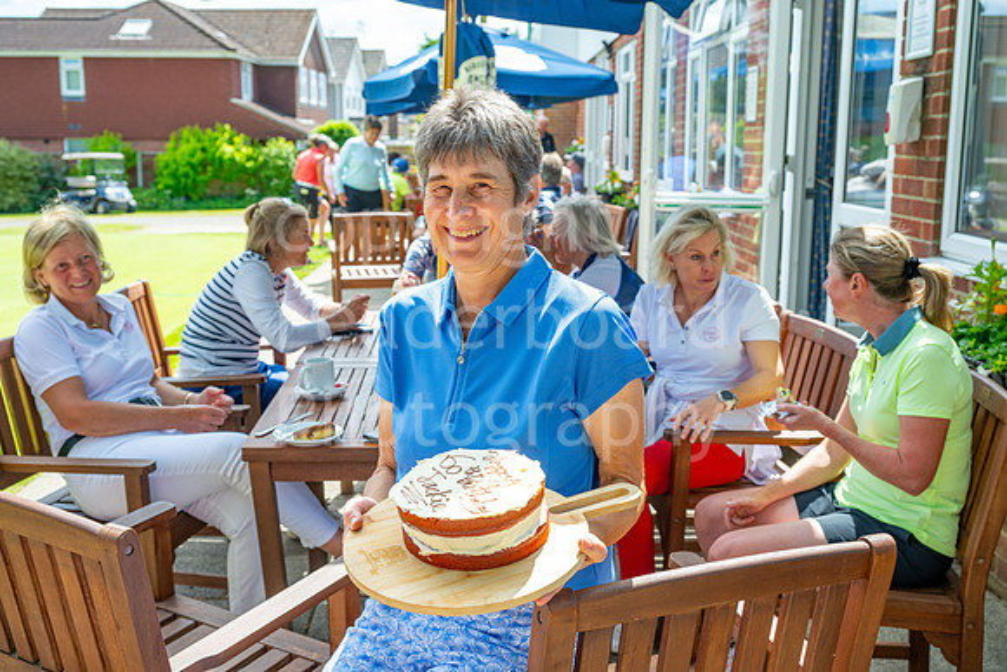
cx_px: 504
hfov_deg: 49.5
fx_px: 1091
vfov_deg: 34.2
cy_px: 336
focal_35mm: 39
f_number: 5.6
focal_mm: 39
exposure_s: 1/320
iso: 200
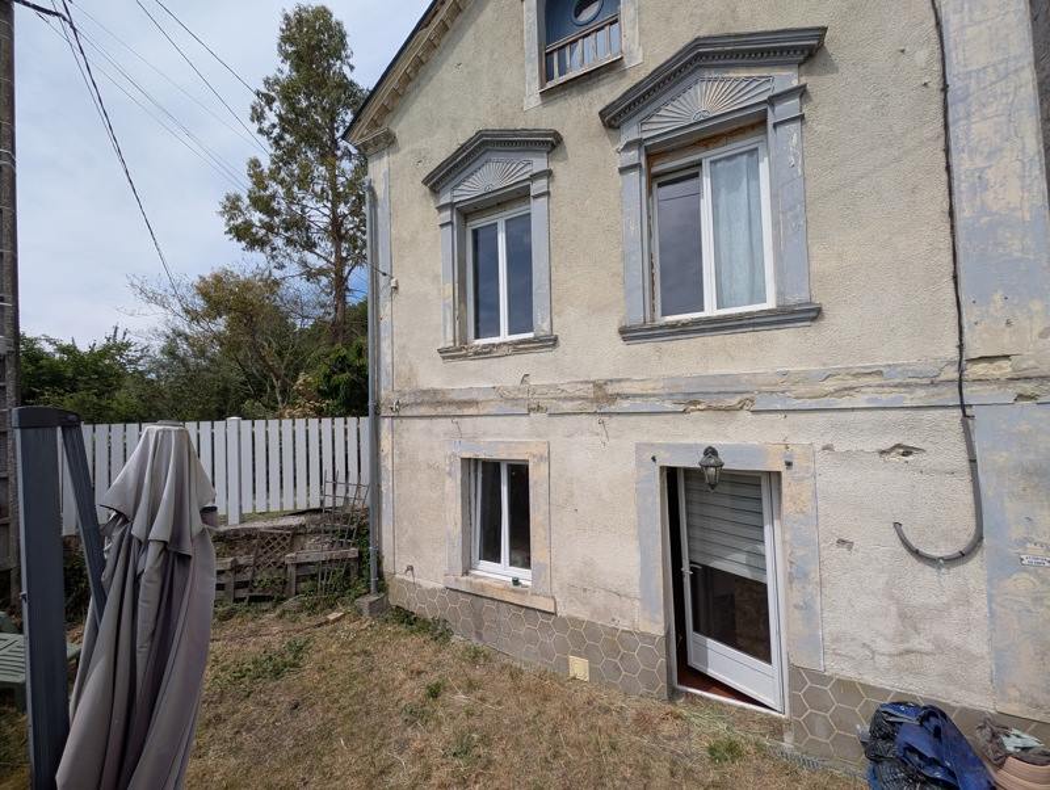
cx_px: 525
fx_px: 364
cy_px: 395
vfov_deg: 94.6
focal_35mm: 12
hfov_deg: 110.5
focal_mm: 2.23
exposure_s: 1/1773
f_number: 1.95
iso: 41
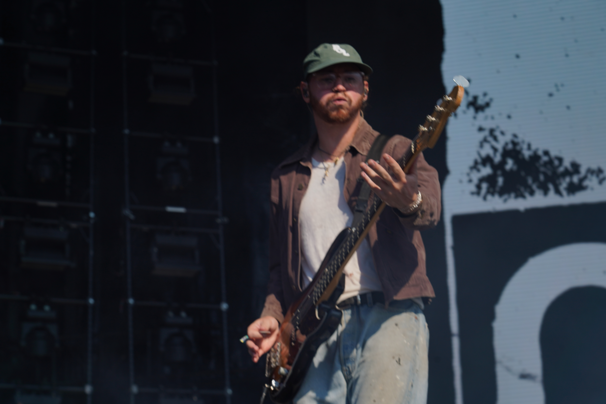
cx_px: 303
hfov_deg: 19.5
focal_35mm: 105
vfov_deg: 13.0
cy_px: 202
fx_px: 1767
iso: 100
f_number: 8
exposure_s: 1/640
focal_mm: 105
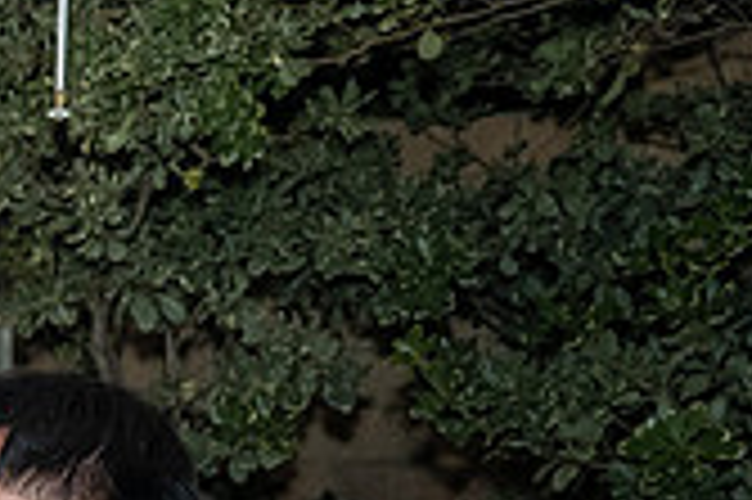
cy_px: 700
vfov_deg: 14.8
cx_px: -477
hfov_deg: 19.4
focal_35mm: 87
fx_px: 1816
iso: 1250
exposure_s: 1/160
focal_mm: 25
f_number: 2.8
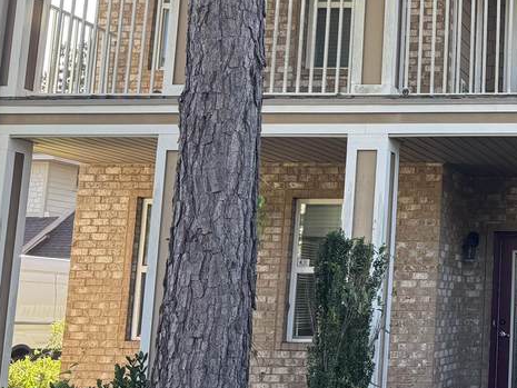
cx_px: 630
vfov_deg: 22.2
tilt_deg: +9.6
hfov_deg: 26.0
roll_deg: -0.4
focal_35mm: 66
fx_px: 986
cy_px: 138
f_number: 1.78
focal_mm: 6.76
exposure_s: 1/457
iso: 80
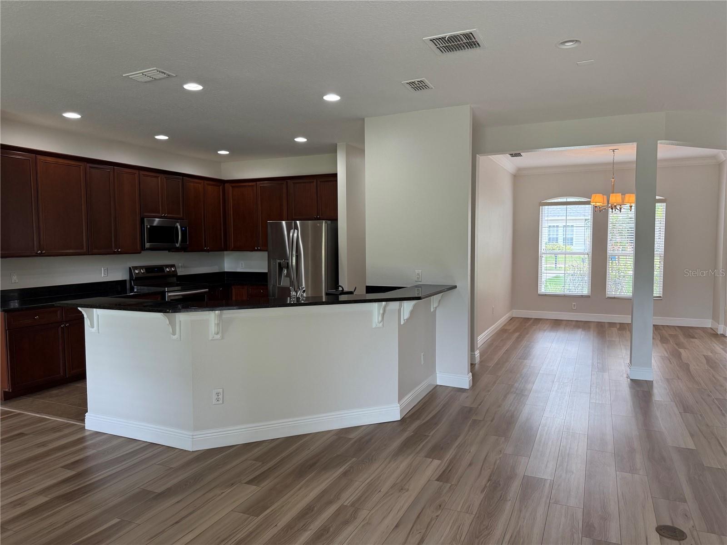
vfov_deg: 56.8
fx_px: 504
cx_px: 364
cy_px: 272
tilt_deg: -3.8
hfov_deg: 71.6
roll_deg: +0.0
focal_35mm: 24
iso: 125
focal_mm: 6.76
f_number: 1.78
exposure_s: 1/152
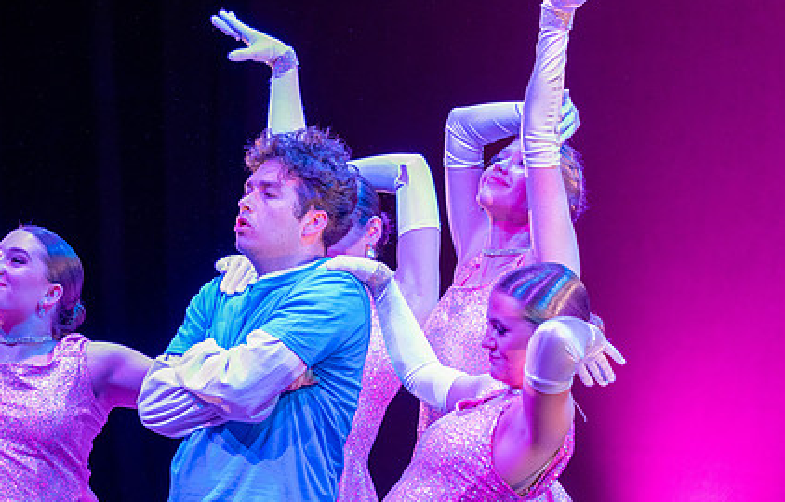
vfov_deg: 5.6
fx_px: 5126
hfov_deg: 8.8
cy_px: 142
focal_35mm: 238
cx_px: 276
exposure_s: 1/320
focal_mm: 150
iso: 1600
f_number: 3.5
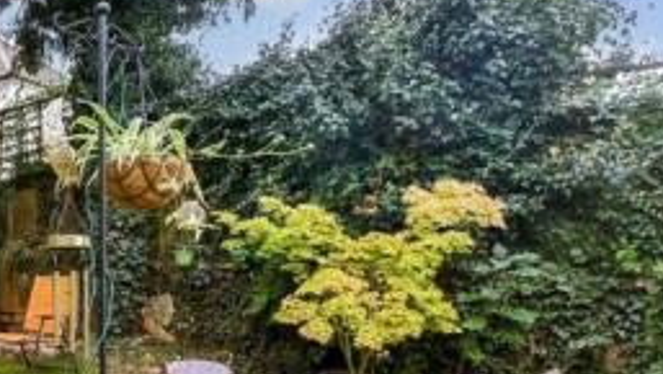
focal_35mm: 40
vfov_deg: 28.9
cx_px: -128
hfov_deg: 38.0
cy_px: 319
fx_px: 704
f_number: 8
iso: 160
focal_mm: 10
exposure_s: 1/60
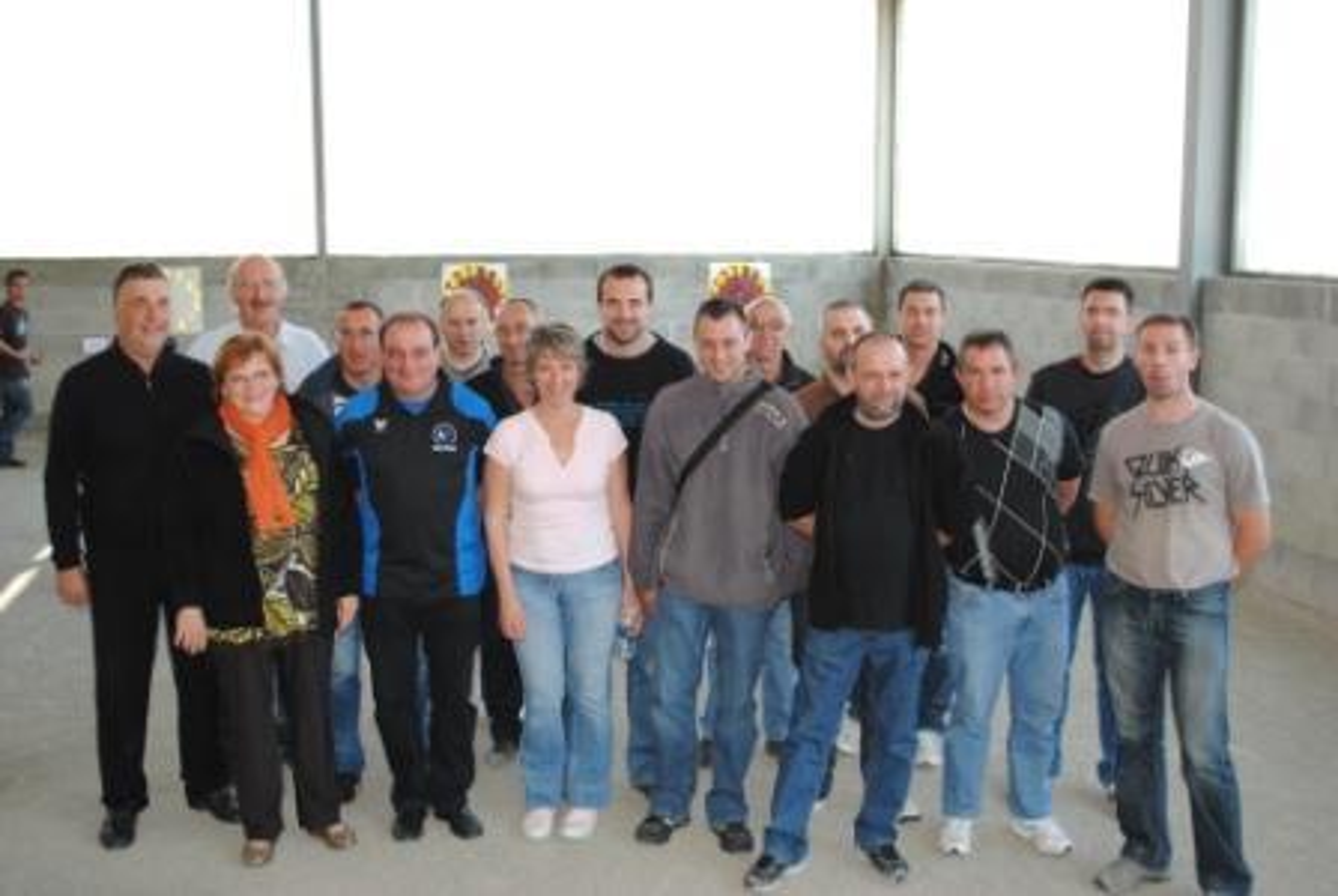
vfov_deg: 34.3
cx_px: 669
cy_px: 448
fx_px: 1451
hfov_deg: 49.5
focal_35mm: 39
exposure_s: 1/60
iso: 200
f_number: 4.2
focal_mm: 26
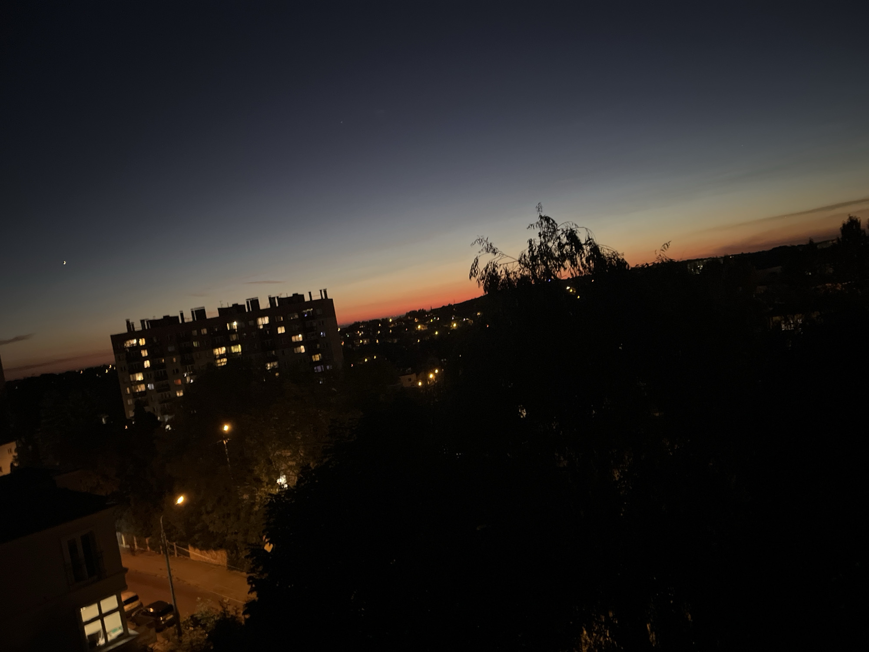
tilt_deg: -2.2
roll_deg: +9.8
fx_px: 653
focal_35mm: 26
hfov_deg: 67.3
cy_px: 326
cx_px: 434
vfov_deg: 53.1
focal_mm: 5.1
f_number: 1.6
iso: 2000
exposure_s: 1/17
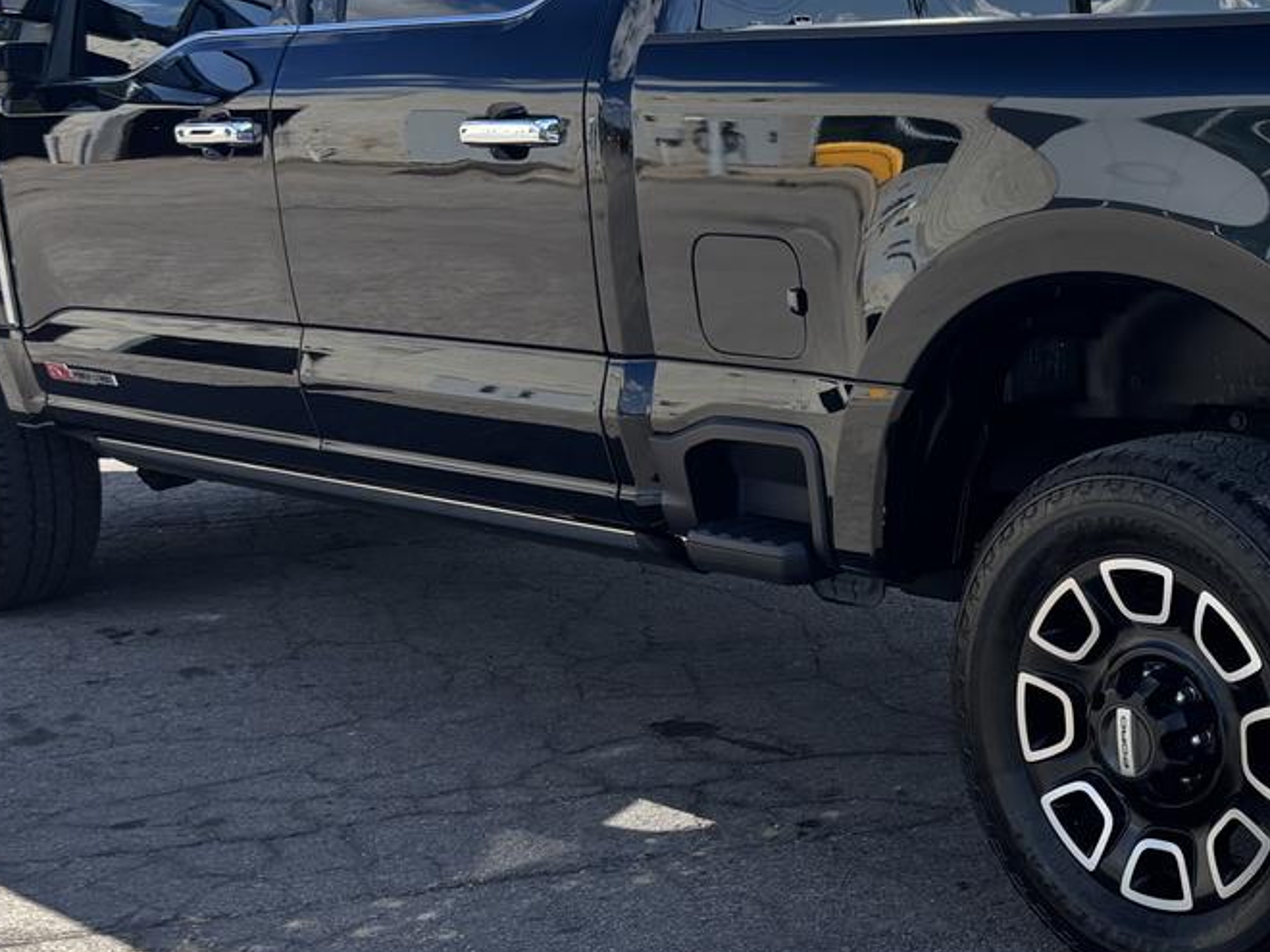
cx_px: 1270
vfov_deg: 23.3
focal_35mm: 63
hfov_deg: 28.8
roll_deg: -0.8
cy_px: 533
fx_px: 2311
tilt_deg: -11.6
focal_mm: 5.96
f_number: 1.6
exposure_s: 1/1590
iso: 50
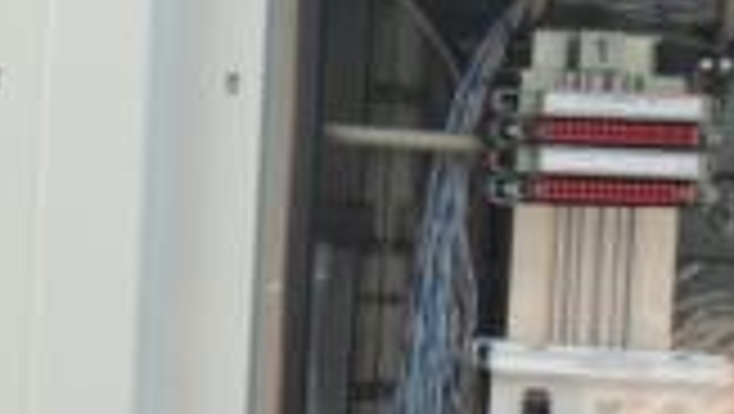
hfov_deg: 8.9
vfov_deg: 5.0
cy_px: 846
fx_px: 4675
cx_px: -59
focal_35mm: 240
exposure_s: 1/250
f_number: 3.6
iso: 220
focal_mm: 8.9
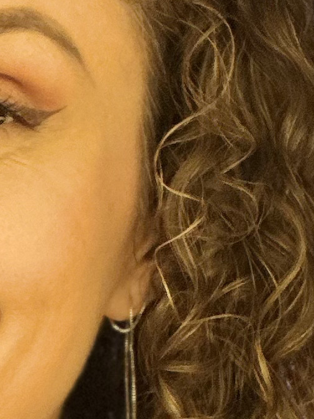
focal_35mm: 460
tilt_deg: -0.5
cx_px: -89
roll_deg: -0.9
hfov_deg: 3.2
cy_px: 261
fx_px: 5565
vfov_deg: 4.3
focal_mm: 9
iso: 160
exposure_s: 1/40
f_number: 2.8
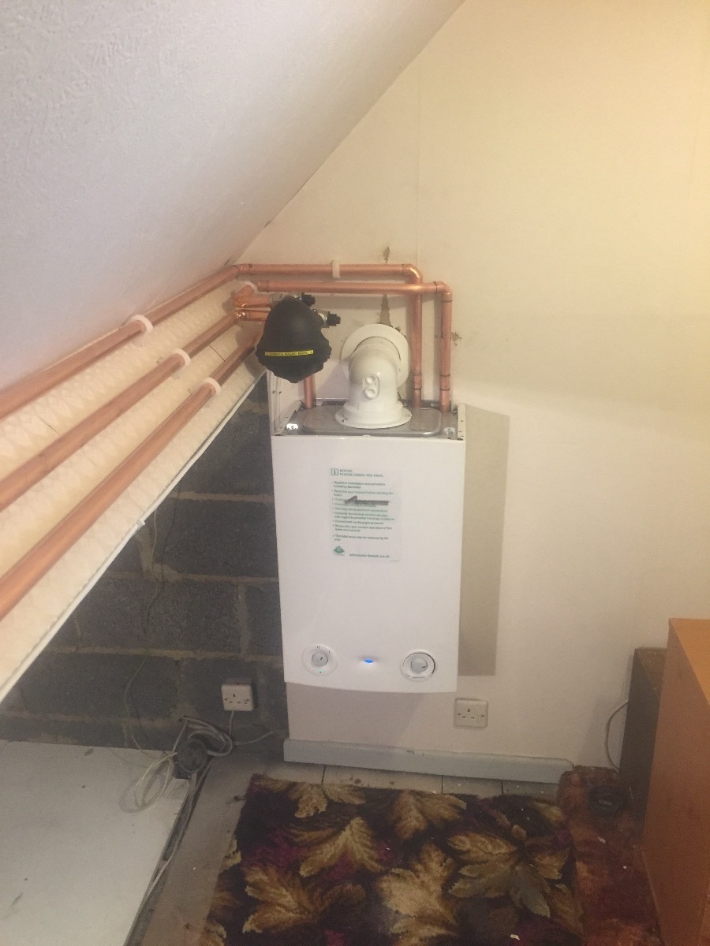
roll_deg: +2.2
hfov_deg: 48.2
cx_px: 355
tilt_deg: -20.7
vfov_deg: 61.7
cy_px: 473
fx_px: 793
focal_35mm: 29
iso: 200
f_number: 2.2
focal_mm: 4.15
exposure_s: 1/33
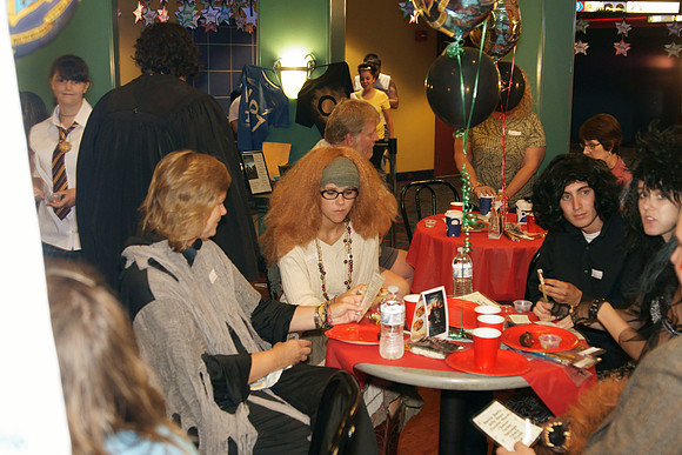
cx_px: 341
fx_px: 796
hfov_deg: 46.4
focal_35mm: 42
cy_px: 228
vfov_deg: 31.9
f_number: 2.8
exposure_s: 1/60
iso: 800
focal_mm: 28
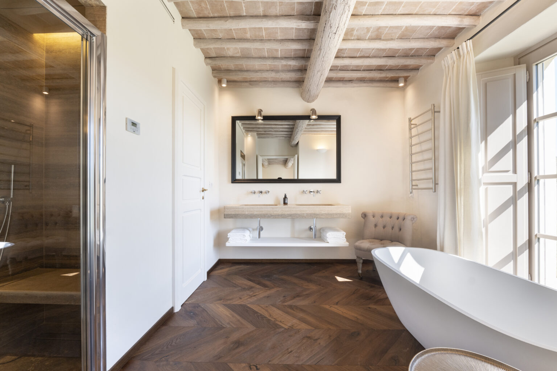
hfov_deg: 104.2
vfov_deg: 81.2
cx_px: 278
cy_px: 186
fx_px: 217
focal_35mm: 14
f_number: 10
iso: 400
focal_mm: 14
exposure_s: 1/60
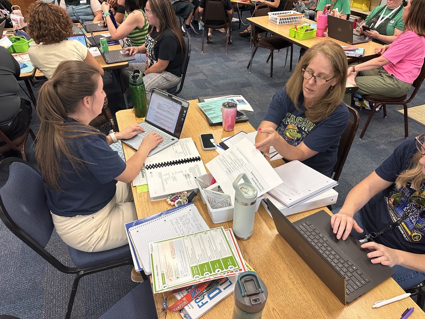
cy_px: 160
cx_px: 212
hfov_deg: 71.6
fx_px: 295
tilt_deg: -36.6
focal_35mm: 24
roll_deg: +0.8
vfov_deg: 56.8
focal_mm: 6.86
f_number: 1.78
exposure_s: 1/120
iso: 200
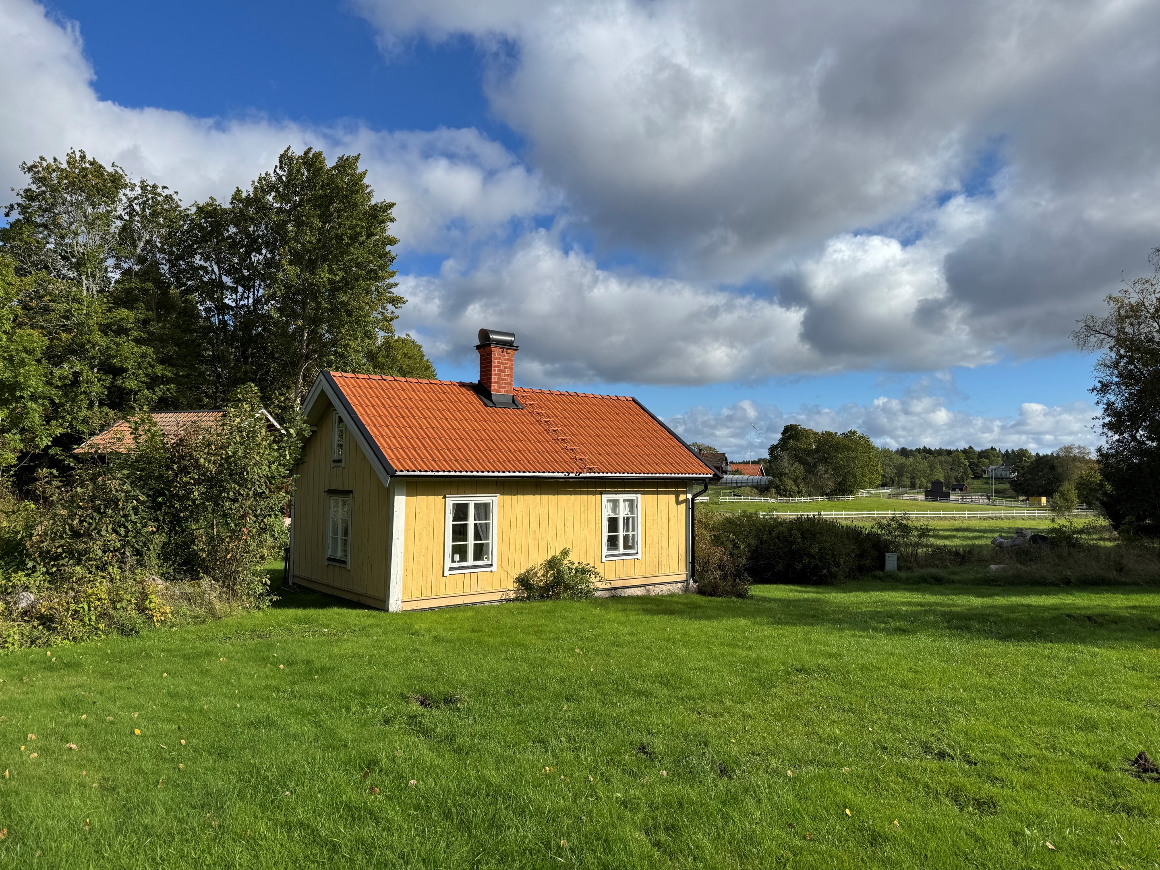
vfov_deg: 56.8
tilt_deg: +4.5
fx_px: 804
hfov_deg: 71.6
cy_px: 435
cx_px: 580
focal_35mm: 24
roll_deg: -0.5
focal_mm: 6.76
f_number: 1.78
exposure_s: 1/5814
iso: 80
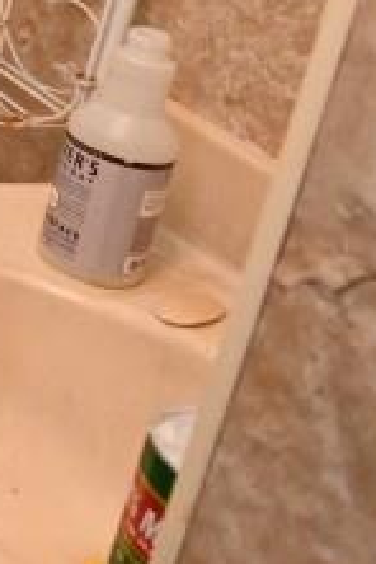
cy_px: -183
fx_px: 1269
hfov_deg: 9.4
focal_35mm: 81
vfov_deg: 22.3
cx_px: -953
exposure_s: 1/200
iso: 4000
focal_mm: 10
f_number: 4.5
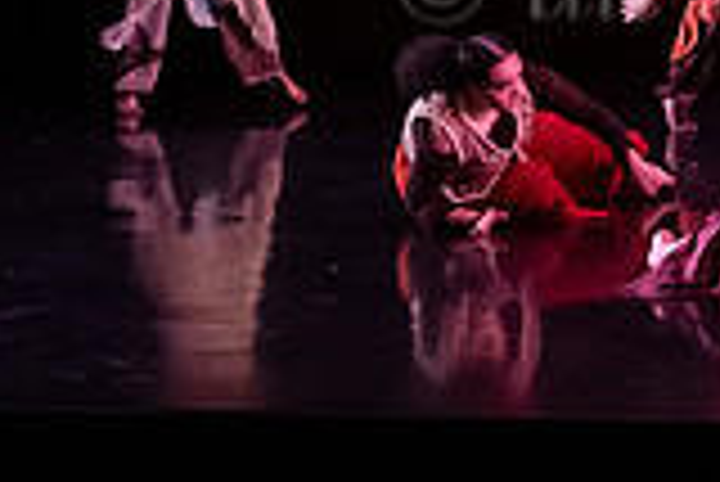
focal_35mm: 157
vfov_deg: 8.7
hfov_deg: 11.9
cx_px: 1376
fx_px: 3143
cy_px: -1
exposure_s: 1/400
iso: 4000
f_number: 4
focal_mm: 31.5
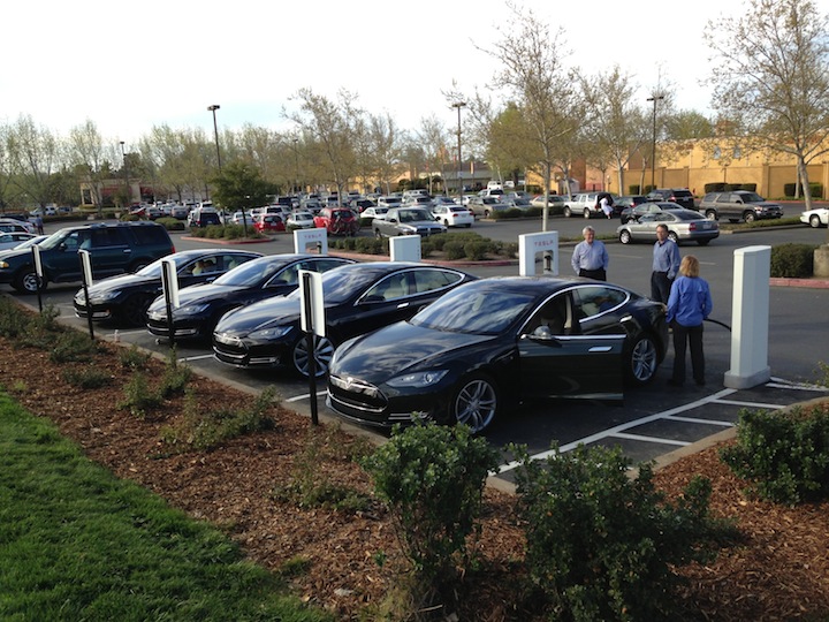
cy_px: 311
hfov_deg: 55.4
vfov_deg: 42.9
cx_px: 414
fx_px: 790
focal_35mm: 33
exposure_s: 1/444
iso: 50
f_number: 2.4
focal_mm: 4.13
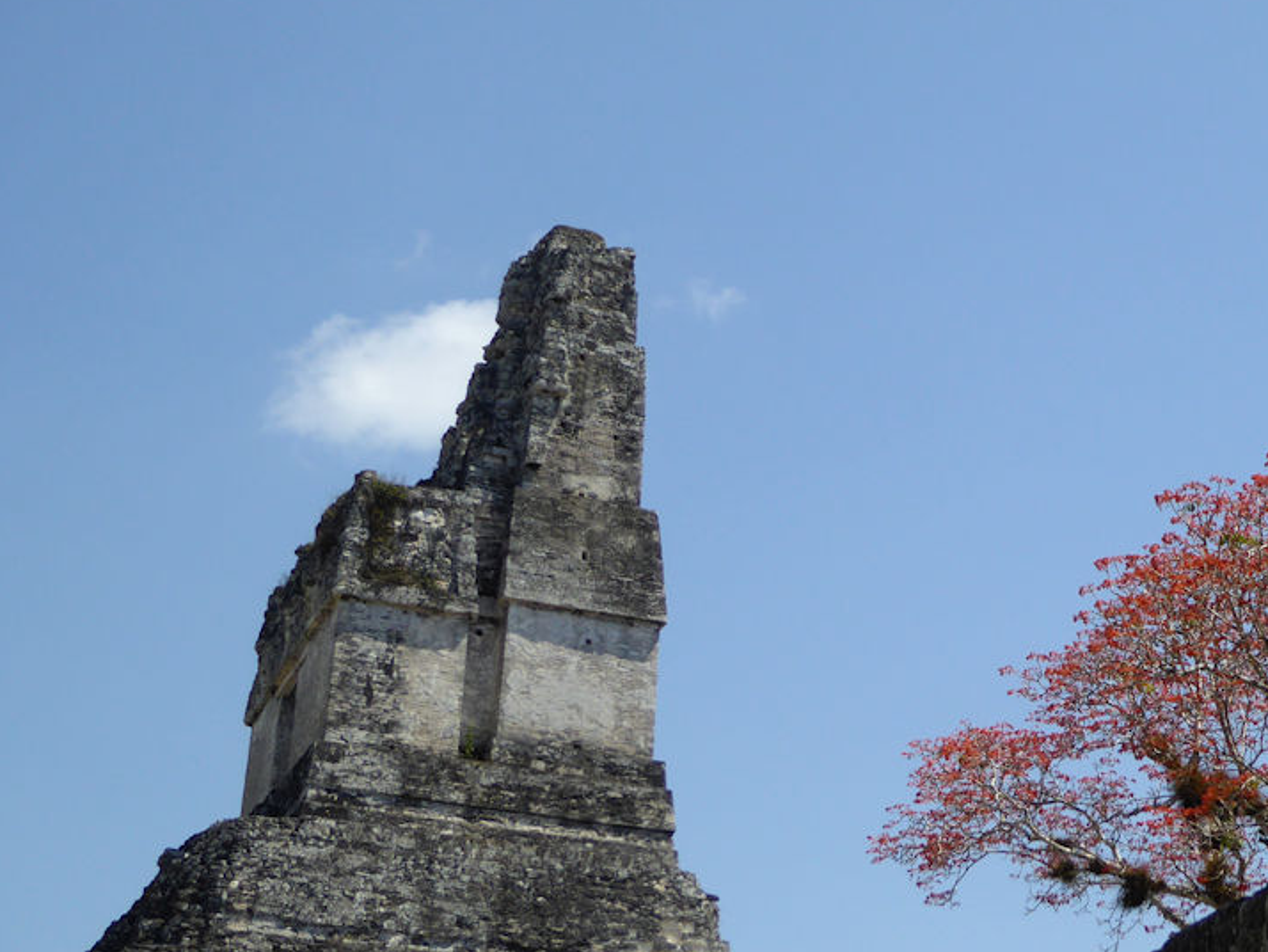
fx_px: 3078
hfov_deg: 22.9
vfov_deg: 17.5
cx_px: 1034
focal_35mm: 84
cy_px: 616
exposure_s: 1/800
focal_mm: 9
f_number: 4.1
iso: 100
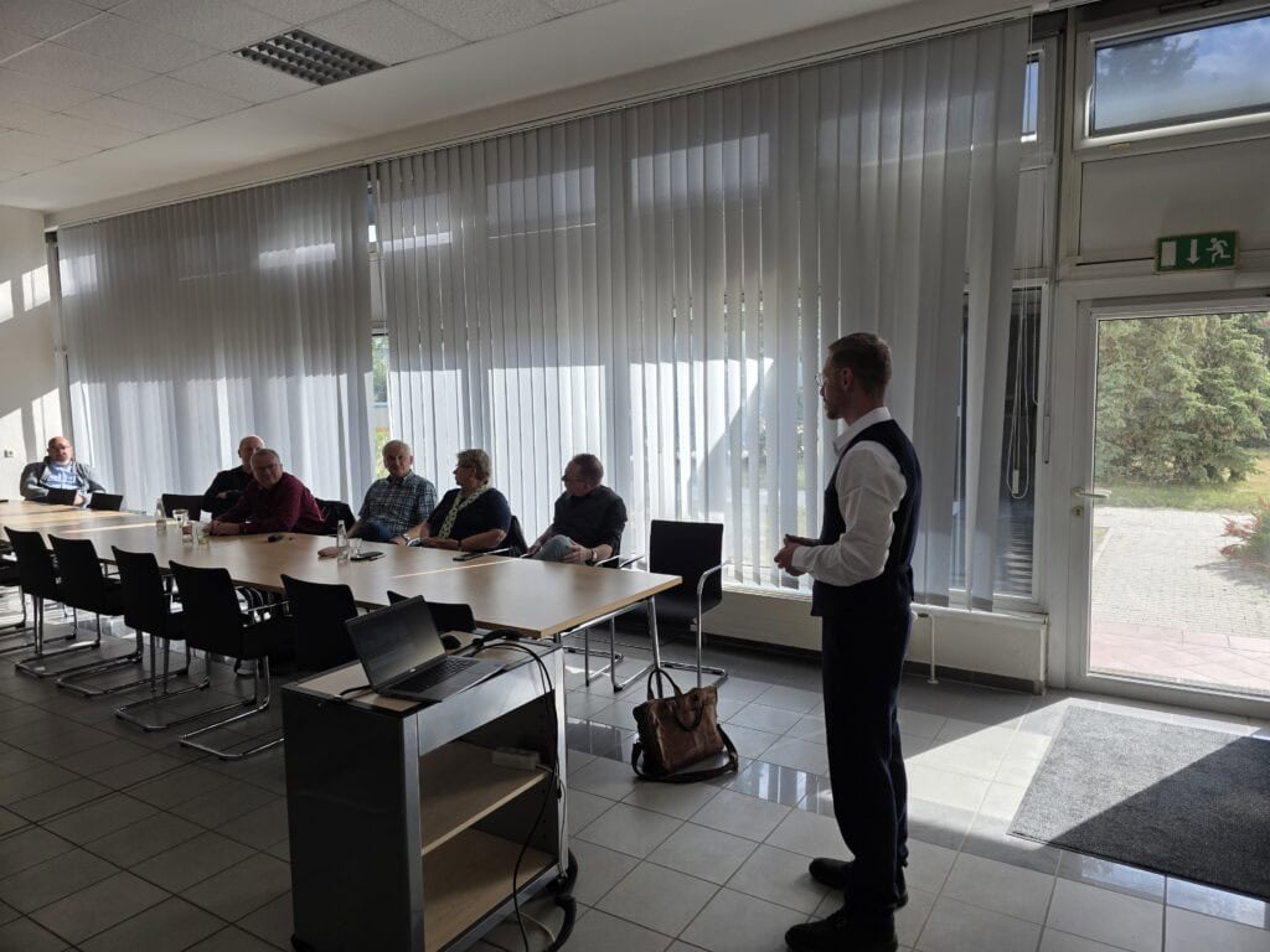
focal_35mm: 23
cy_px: 476
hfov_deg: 73.9
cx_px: 635
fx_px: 844
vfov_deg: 58.9
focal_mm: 6.3
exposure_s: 1/643
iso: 40
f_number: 1.7
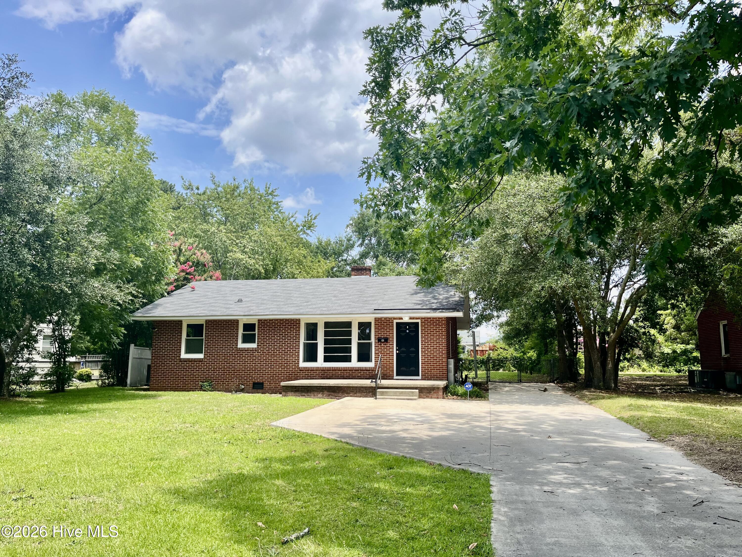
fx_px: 557
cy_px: 278
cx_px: 371
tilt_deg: +7.6
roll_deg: -0.5
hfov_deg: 67.3
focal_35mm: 26
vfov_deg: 53.1
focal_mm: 5.1
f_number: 1.6
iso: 50
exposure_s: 1/2222
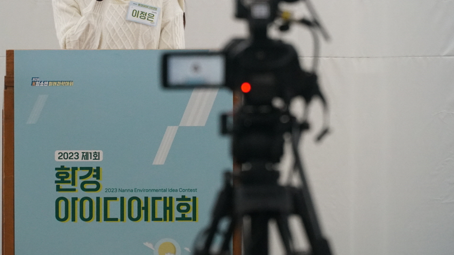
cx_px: 168
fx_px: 4007
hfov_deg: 6.5
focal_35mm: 333
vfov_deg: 3.7
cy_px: 64
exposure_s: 1/250
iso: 2500
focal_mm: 135
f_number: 5.6
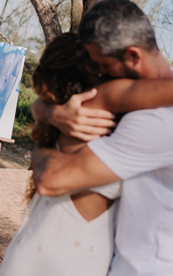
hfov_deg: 19.4
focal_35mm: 67
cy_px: 53
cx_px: 61
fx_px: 505
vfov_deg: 29.9
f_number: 2.2
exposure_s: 1/1250
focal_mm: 35
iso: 64
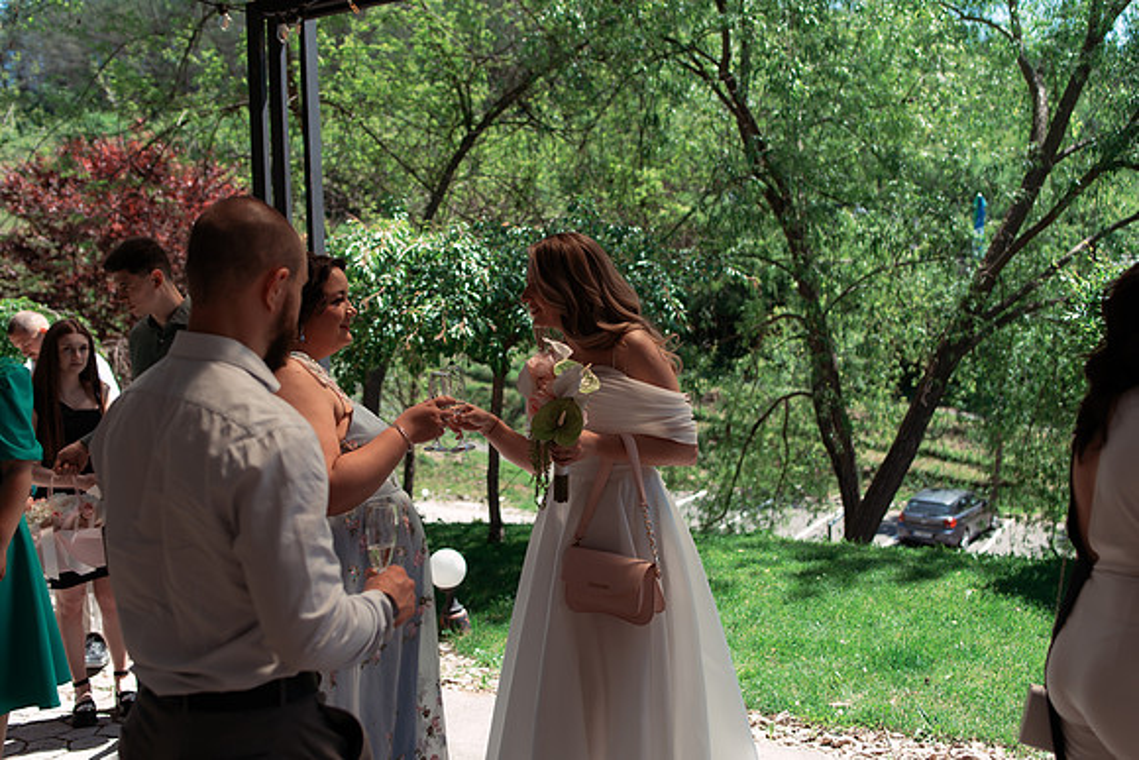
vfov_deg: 37.9
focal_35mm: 35
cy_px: 380
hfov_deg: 54.4
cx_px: 570
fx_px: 1108
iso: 125
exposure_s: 1/500
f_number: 3.2
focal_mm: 35
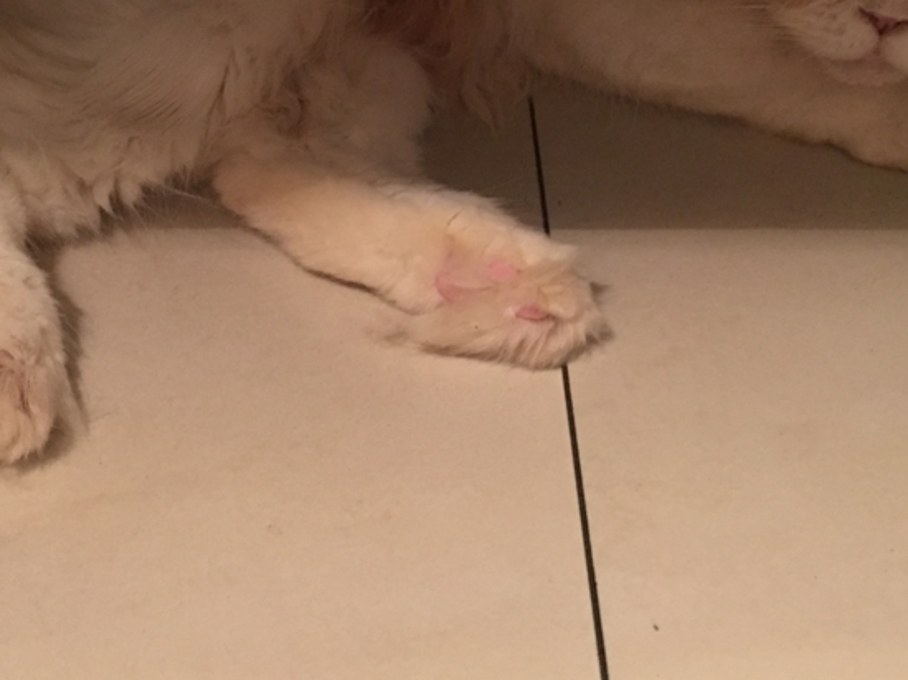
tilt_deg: -35.5
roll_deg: -2.6
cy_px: 112
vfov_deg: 26.4
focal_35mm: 54
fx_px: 1416
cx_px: 391
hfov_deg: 35.5
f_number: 2.2
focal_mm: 4.15
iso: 160
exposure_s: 1/4
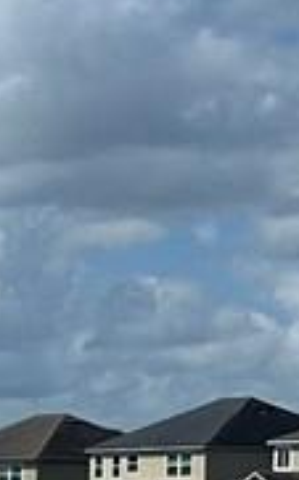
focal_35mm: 225
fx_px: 2936
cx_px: -1037
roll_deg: +0.5
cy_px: 631
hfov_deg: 5.0
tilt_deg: -1.4
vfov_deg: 9.2
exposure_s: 1/12048
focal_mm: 6.86
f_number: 1.78
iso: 80
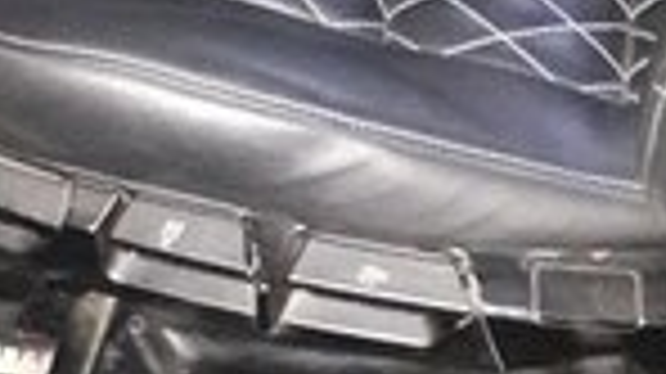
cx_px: 248
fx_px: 1800
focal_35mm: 102
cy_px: -590
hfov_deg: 20.9
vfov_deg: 10.0
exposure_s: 1/17
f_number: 1.9
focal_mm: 3.7
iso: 800
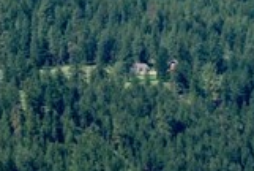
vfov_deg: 2.5
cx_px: 114
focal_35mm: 554
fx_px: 3919
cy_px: -177
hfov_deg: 3.7
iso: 100
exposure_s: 1/200
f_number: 7.1
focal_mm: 55
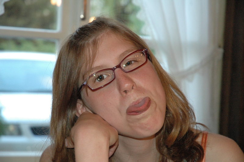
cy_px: 81
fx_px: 711
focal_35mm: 105
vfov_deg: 13.0
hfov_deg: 19.5
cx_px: 122
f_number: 5
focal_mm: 70
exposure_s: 1/60
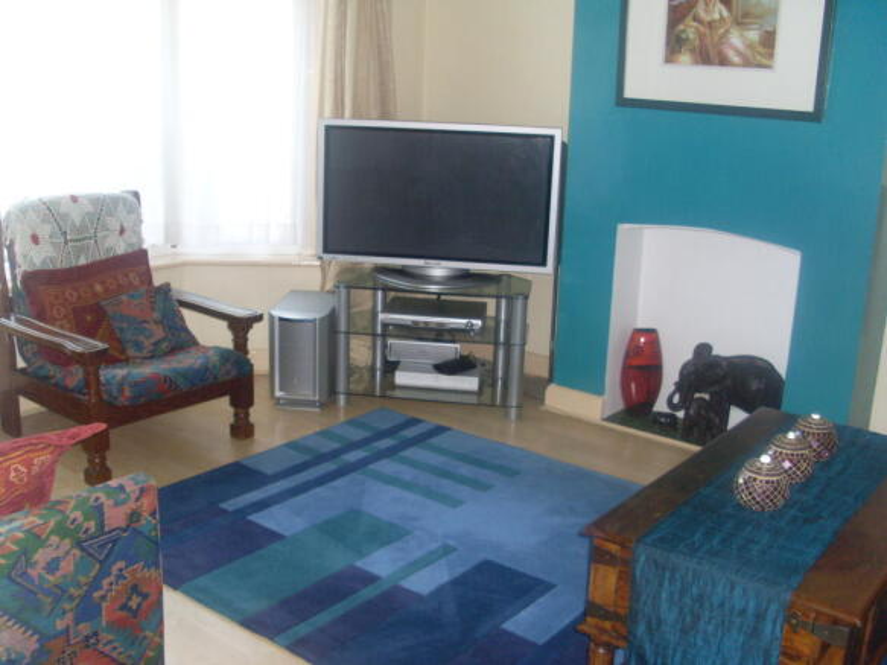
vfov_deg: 37.7
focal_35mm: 38
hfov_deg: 49.0
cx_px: 444
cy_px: 332
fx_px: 974
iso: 160
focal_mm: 6.3
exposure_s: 1/45
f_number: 3
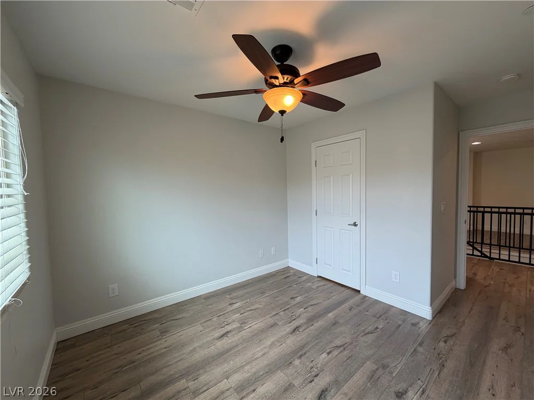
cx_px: 267
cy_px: 200
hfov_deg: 102.1
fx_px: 216
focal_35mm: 14
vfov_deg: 85.7
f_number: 2.2
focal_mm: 2.22
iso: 125
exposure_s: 1/120
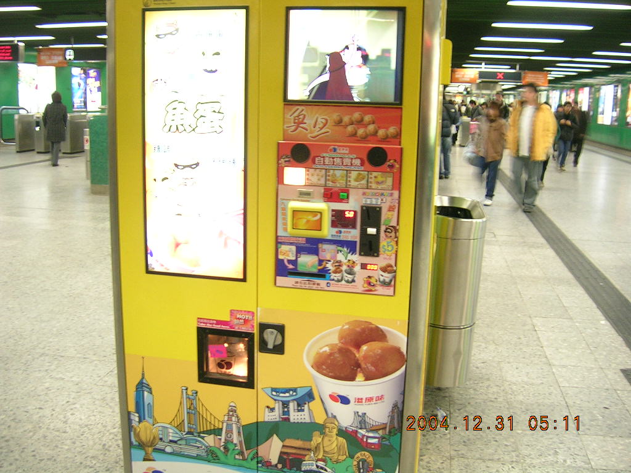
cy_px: 236
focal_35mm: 35
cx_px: 316
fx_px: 638
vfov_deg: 40.7
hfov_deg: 52.6
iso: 96
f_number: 2.8
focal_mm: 5.4
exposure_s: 1/3.9
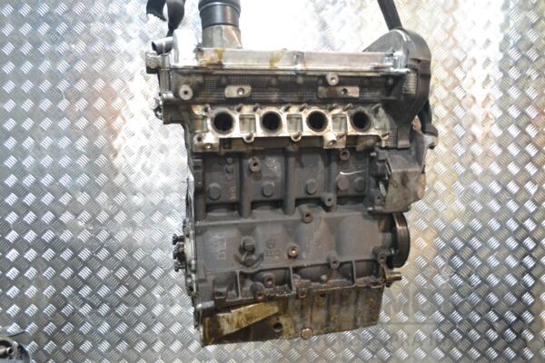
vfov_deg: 43.6
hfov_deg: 61.9
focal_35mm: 30
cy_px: 182
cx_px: 272
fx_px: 454
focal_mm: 20
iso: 3200
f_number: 3.8
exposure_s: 1/25
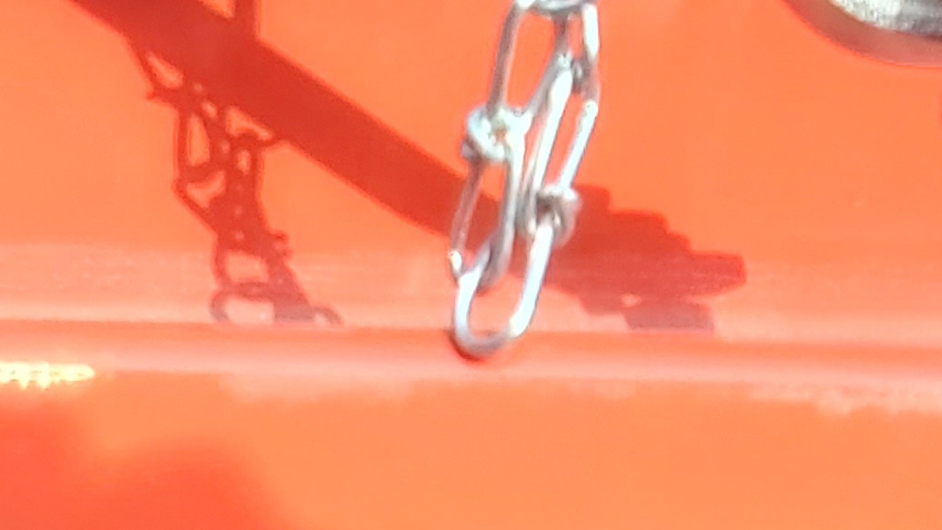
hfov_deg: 17.4
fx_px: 2773
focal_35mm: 111
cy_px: 1025
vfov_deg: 10.2
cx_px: -457
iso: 64
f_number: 1.7
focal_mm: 3.92
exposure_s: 1/518
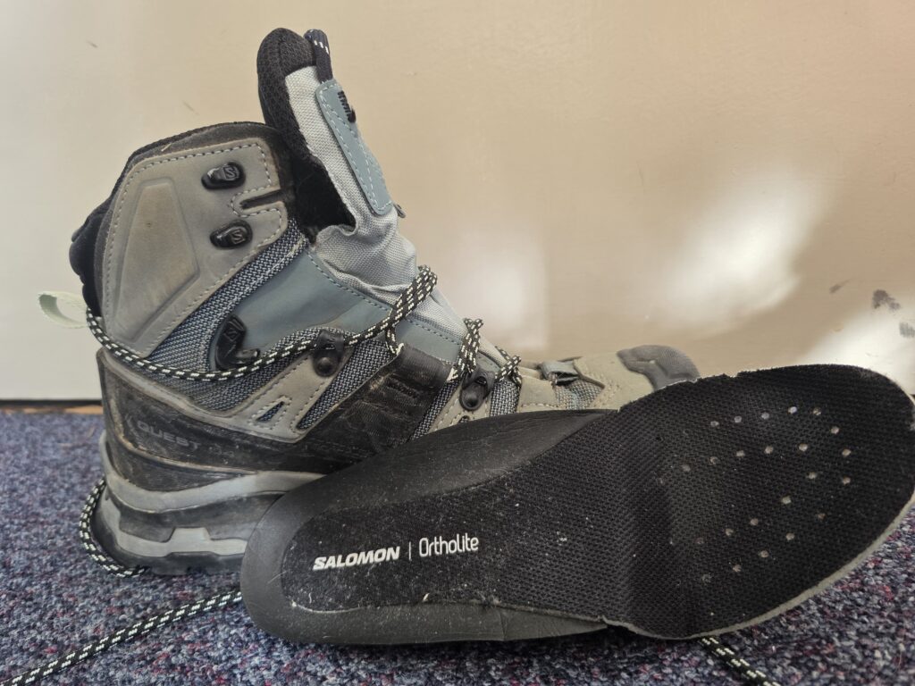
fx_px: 608
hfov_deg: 73.9
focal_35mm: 23
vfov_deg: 58.9
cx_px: 458
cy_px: 343
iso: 200
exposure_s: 1/100
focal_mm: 6.3
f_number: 1.7
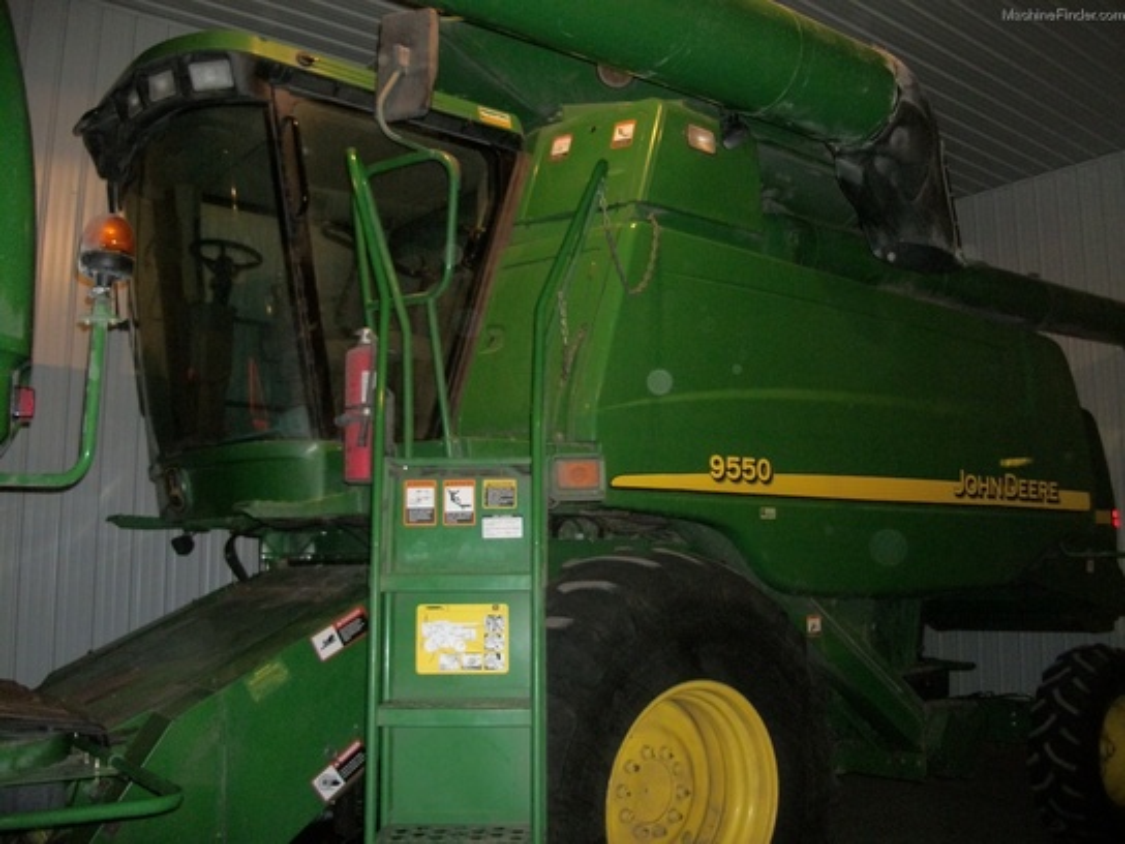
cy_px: 422
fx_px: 1040
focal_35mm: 32
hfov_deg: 56.8
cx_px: 562
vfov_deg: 44.2
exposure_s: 1/30
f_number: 2.9
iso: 250
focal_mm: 5.7
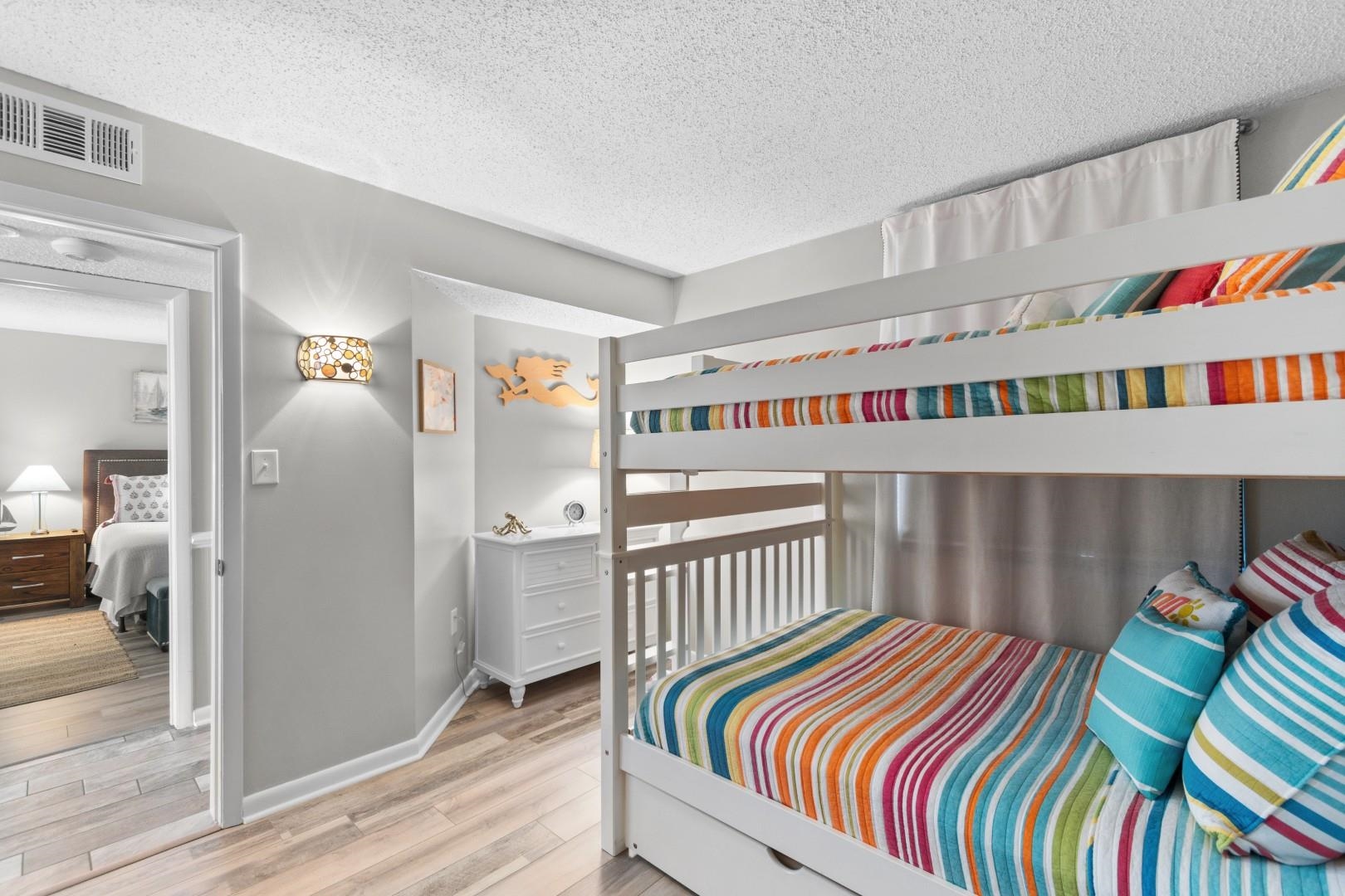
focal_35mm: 15
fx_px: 560
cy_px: 448
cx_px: 672
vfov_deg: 77.3
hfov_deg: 100.4
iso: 100
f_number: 4.5
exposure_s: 1.6
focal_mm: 10
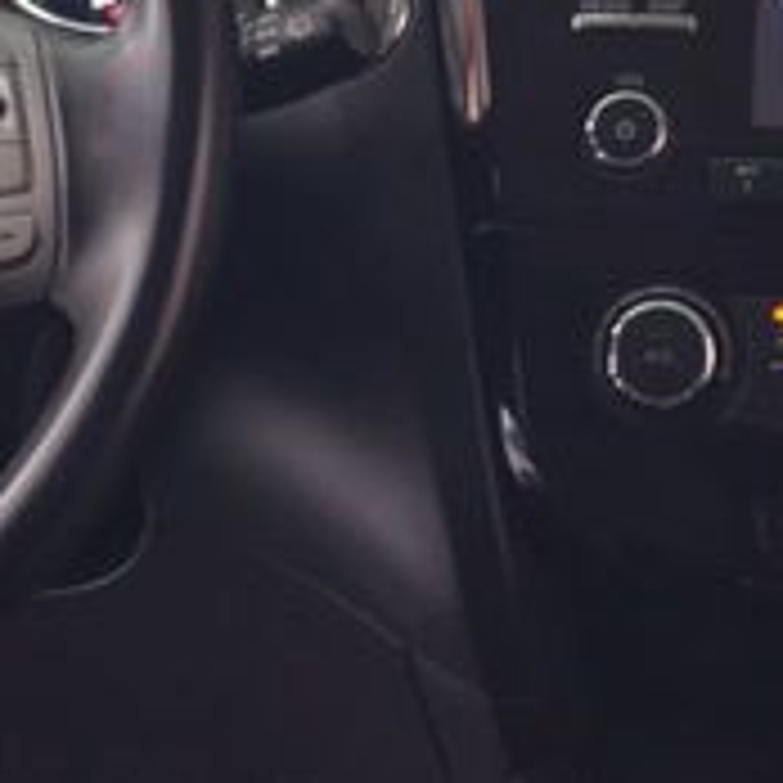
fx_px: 3469
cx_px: 248
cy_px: 32
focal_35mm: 136
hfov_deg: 12.9
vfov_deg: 12.7
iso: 500
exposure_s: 1/30
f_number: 4.5
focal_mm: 29
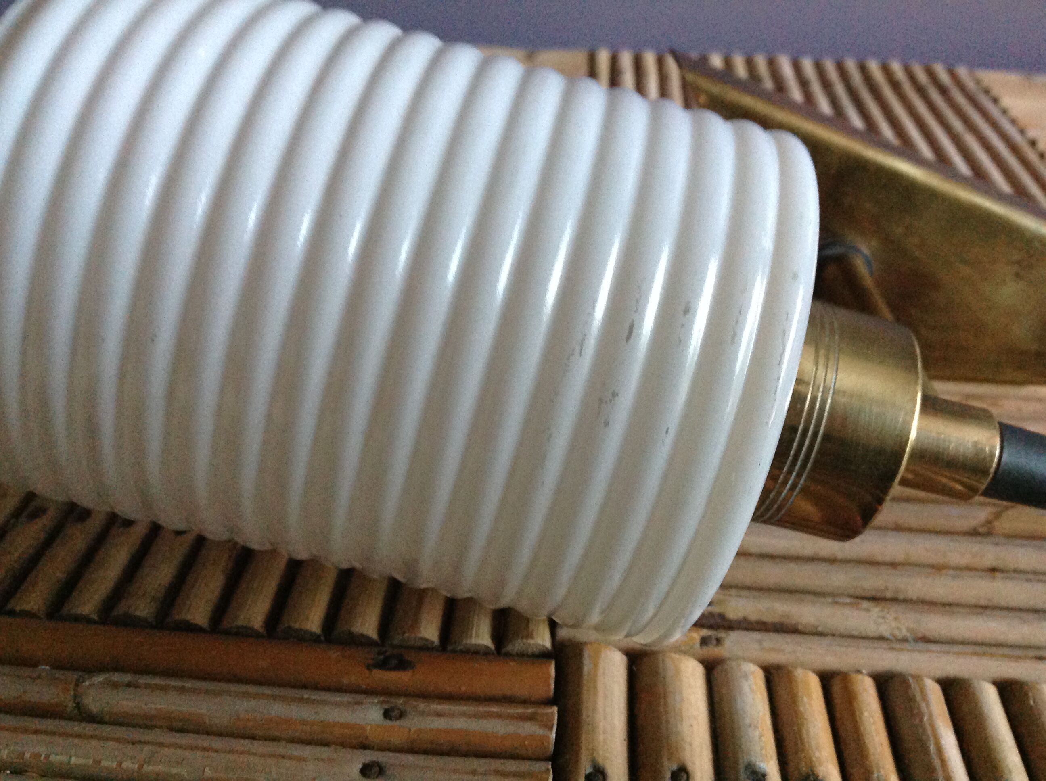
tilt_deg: -33.7
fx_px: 1056
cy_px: 390
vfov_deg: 40.6
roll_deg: -1.2
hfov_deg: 52.7
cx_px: 523
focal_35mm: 35
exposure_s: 1/15
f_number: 2.4
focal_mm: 4.28
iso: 400
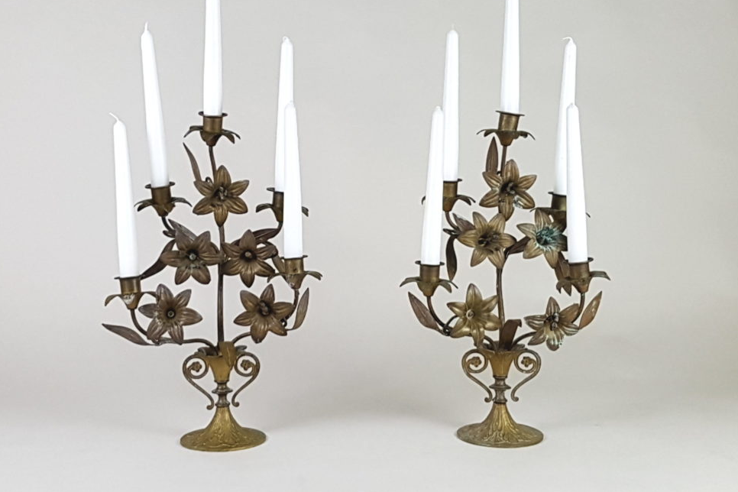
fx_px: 574
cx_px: 361
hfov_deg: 65.5
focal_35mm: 28
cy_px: 208
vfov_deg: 46.2
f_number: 1.7
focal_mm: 4.2
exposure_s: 1/100
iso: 100
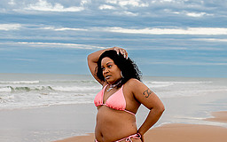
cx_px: 98
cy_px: 101
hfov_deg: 22.3
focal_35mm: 93
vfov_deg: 14.0
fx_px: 575
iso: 200
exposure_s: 1/200
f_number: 4.5
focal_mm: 35
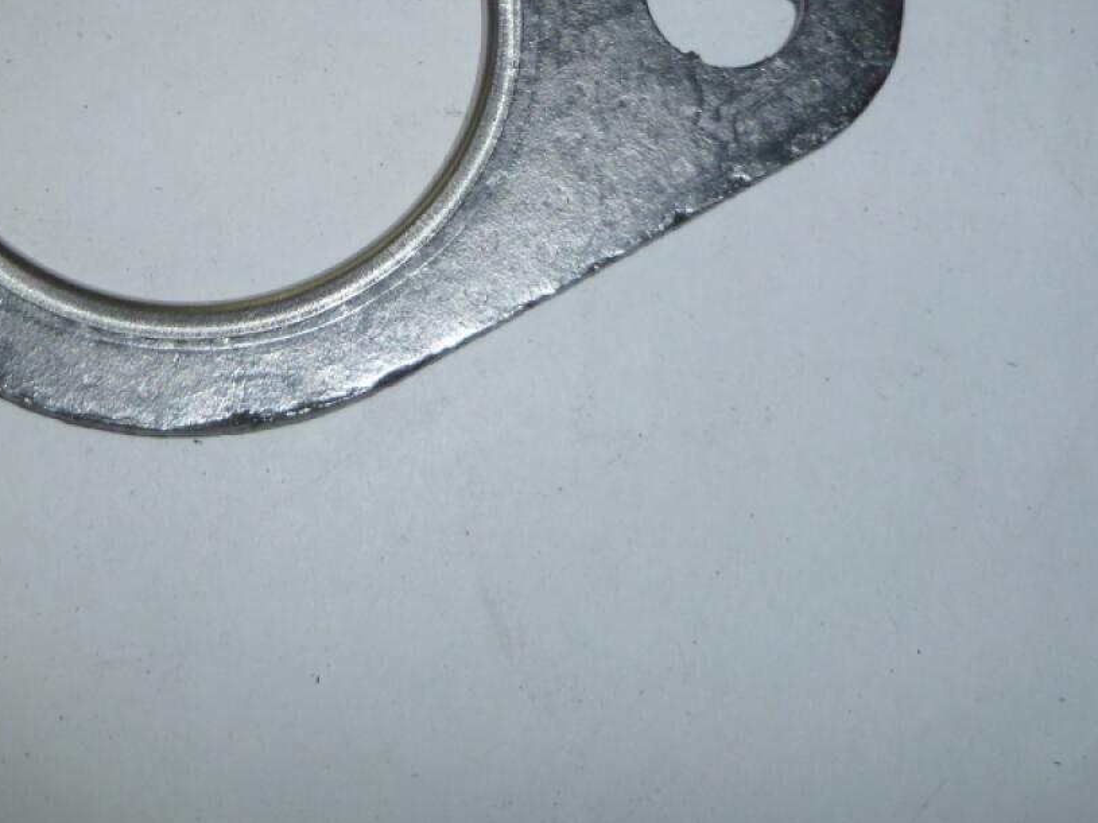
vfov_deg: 25.5
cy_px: 42
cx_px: 271
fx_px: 1744
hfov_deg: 34.2
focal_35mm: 55
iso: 125
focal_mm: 5
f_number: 3.3
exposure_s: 1/30
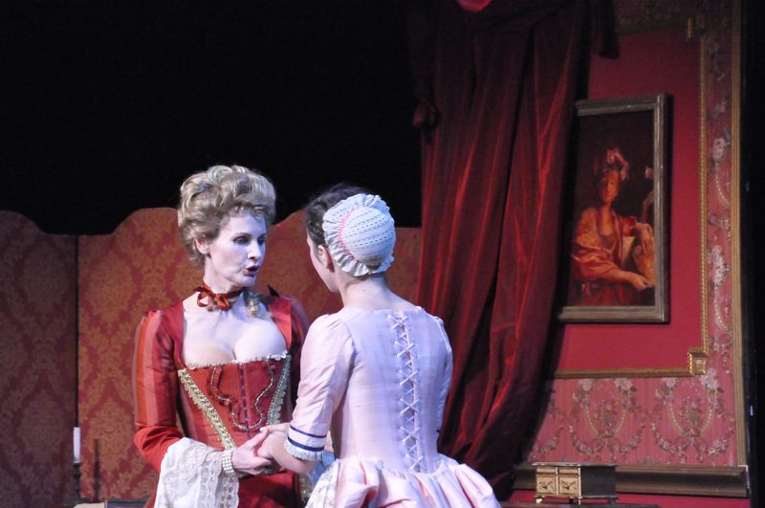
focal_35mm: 158
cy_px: 254
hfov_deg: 13.1
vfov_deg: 8.7
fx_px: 3342
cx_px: 382
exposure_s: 1/50
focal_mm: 105
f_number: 5.6
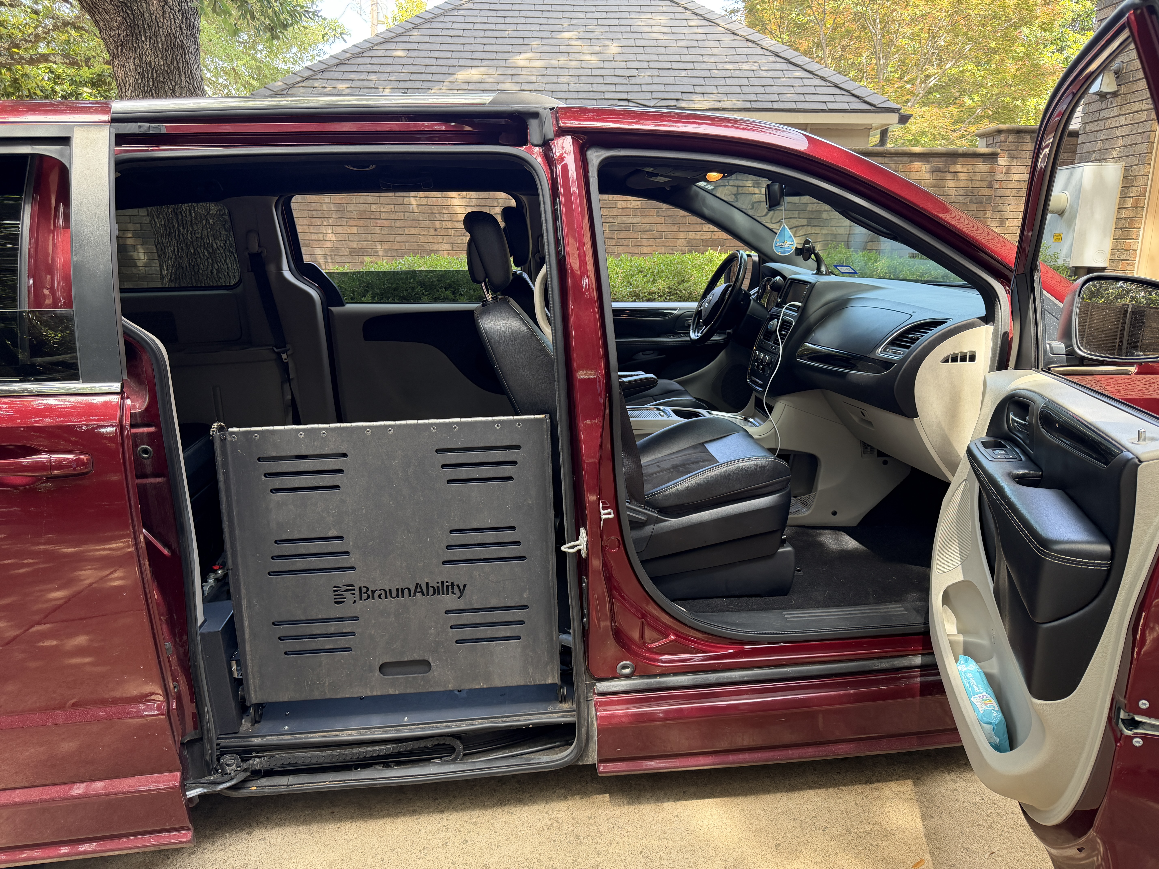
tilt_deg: -14.3
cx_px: 580
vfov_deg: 56.8
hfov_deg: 71.6
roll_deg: -0.4
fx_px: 804
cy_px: 434
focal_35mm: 24
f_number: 1.78
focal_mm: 6.76
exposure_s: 1/121
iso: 200
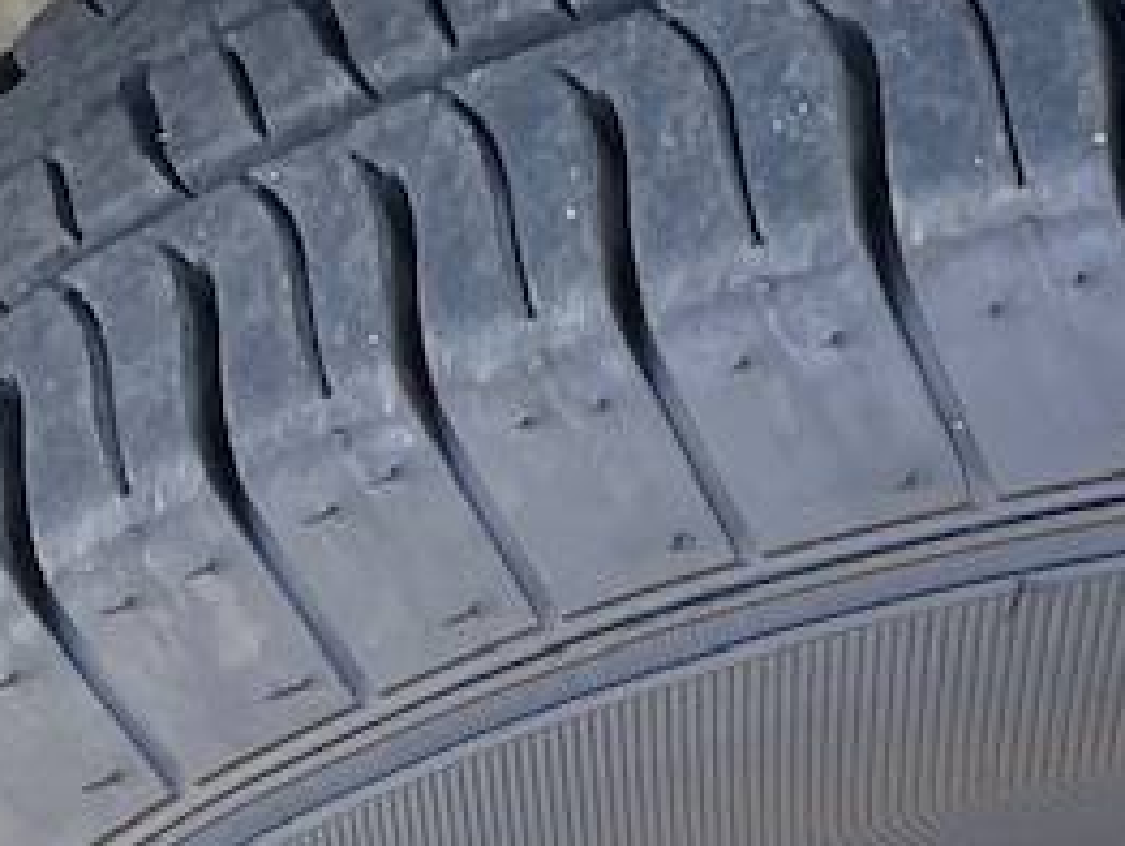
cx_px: 2040
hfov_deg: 14.2
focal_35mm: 122
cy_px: 1155
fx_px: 3969
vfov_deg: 11.8
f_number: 1.6
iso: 32
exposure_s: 1/202
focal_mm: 5.1
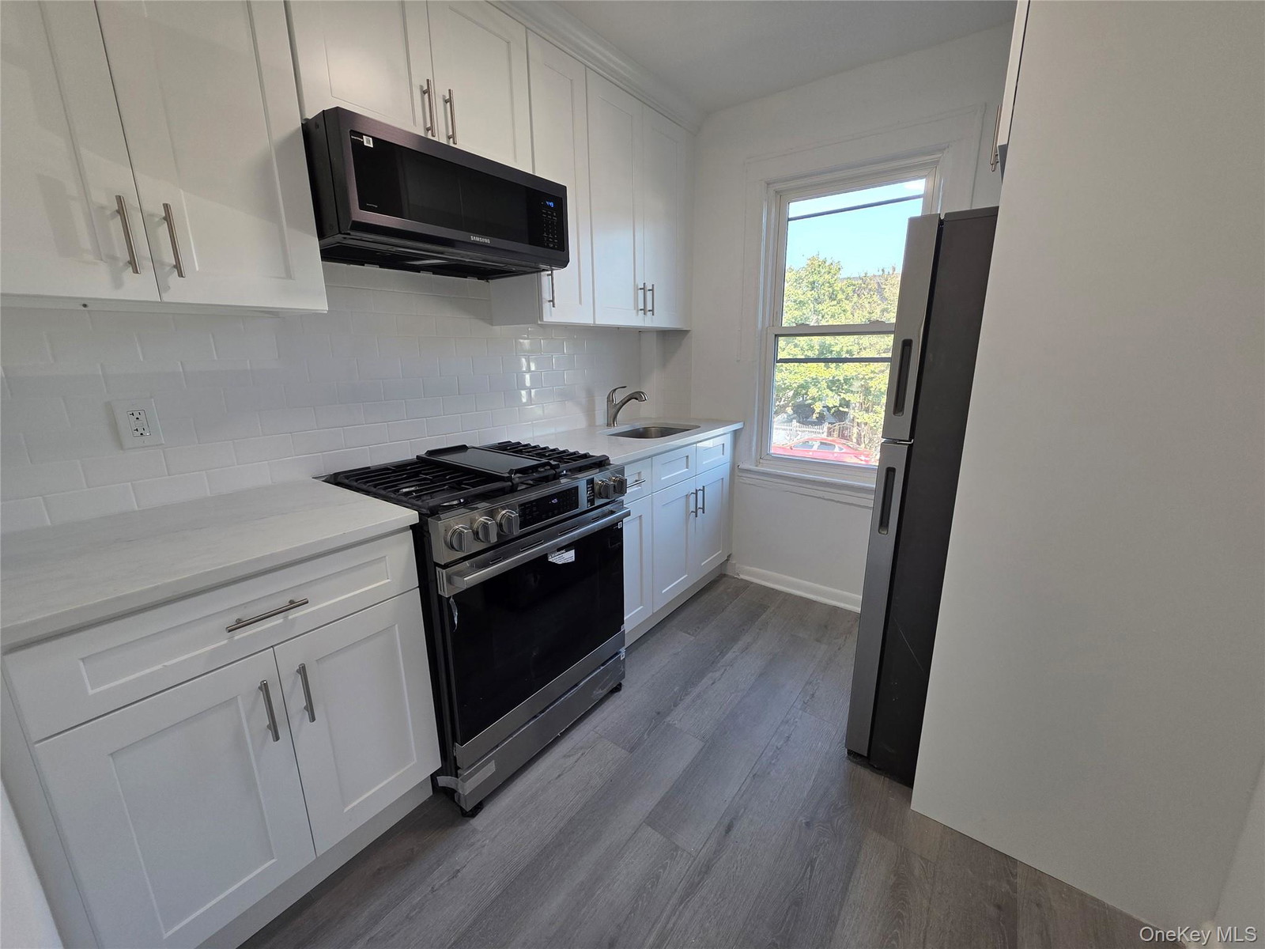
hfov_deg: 106.2
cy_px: 474
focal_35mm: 13
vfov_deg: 89.9
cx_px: 632
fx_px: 475
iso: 80
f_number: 1.9
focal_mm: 2.2
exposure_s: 1/120
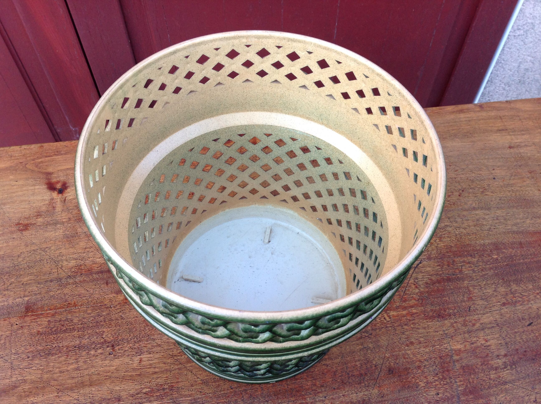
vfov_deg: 40.6
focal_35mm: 35
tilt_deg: -56.5
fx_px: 546
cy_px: 202
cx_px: 270
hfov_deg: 52.7
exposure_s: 1/60
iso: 64
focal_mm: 4.28
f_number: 2.4
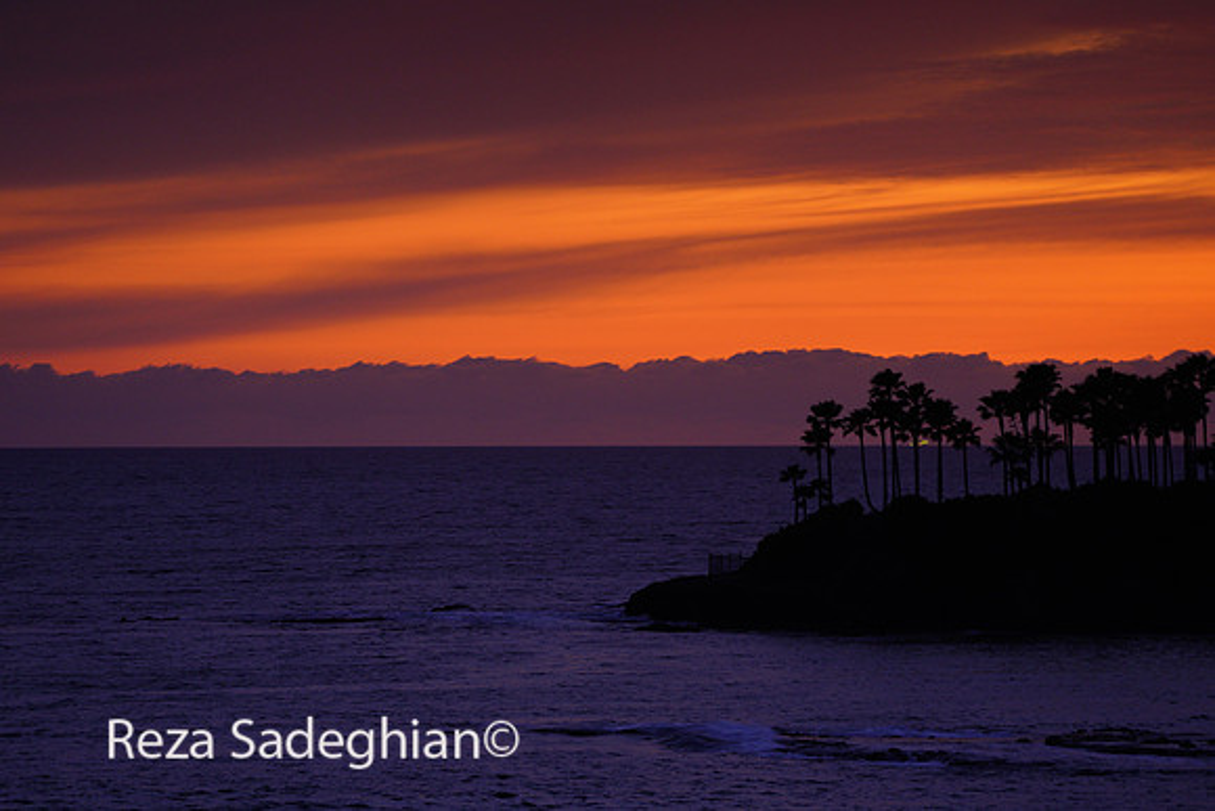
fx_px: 6684
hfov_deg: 10.4
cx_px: 608
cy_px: 406
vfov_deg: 6.9
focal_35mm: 198
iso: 800
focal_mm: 198
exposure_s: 1/6
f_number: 5.6
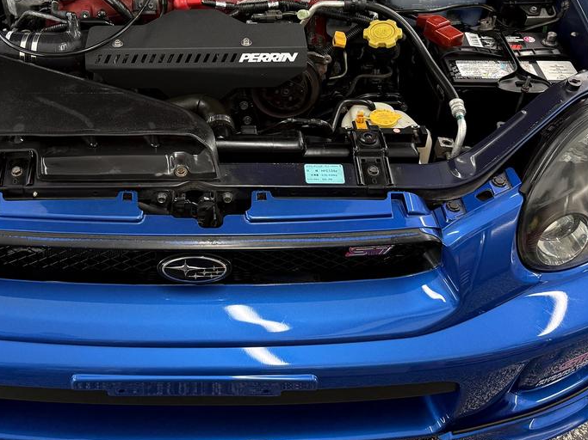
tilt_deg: -35.7
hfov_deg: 41.6
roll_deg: +0.5
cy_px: 87
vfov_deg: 31.3
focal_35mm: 45
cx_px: 198
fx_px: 764
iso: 125
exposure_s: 1/60
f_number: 1.78
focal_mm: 6.76
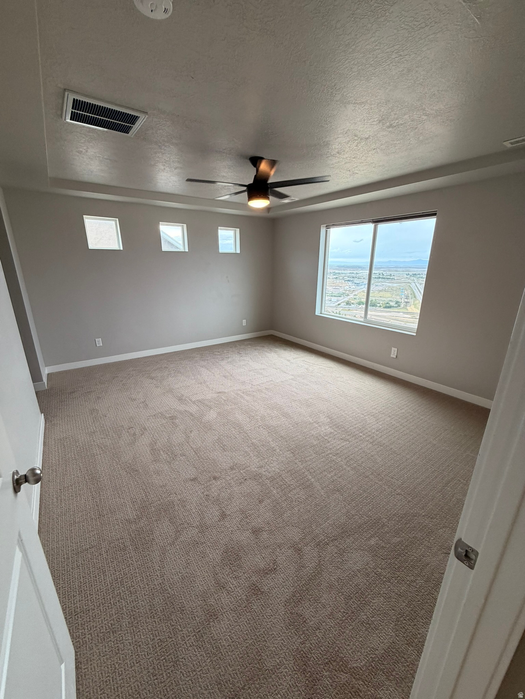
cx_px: 262
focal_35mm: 14
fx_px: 283
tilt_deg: -14.0
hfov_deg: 85.7
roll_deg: +0.0
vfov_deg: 102.1
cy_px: 350
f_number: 2.2
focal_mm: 2.22
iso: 125
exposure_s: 1/120
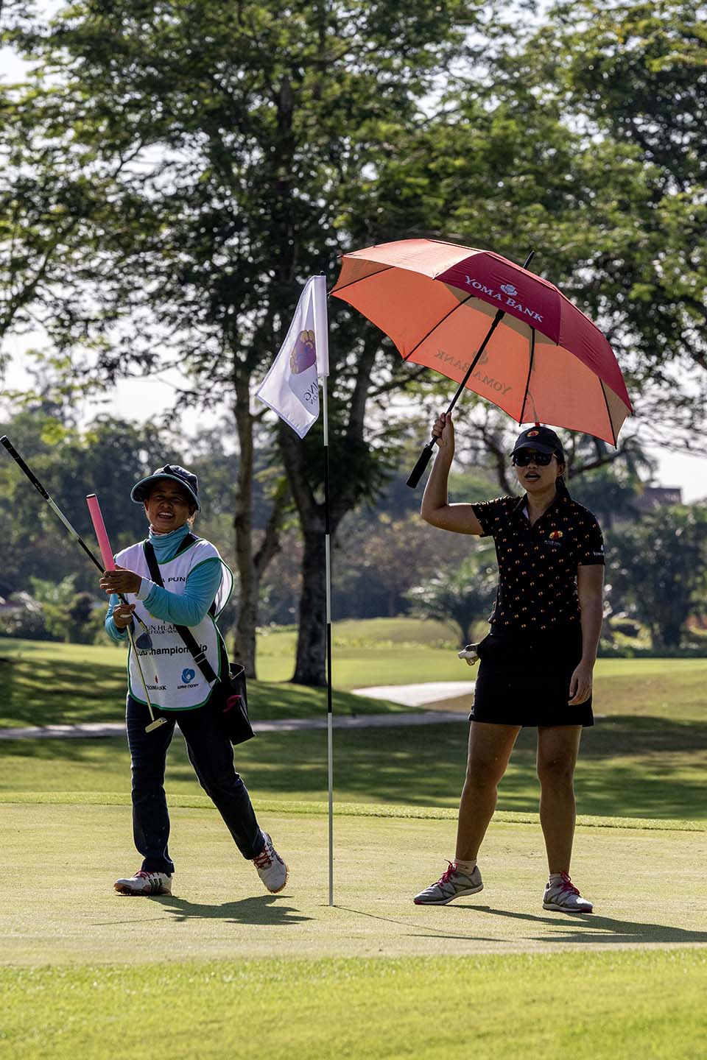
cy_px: 530
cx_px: 354
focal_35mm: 150
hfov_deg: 9.1
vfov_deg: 13.7
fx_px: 4418
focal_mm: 150
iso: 900
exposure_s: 1/2000
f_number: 7.1
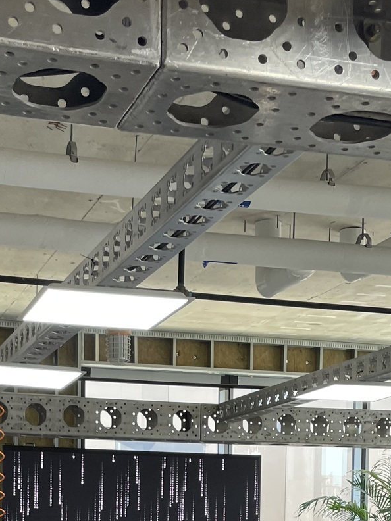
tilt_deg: -3.8
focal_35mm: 70
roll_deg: +0.4
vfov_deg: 25.3
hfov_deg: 20.9
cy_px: 604
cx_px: 132
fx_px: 1054
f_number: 1.6
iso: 100
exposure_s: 1/120
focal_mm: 4.2
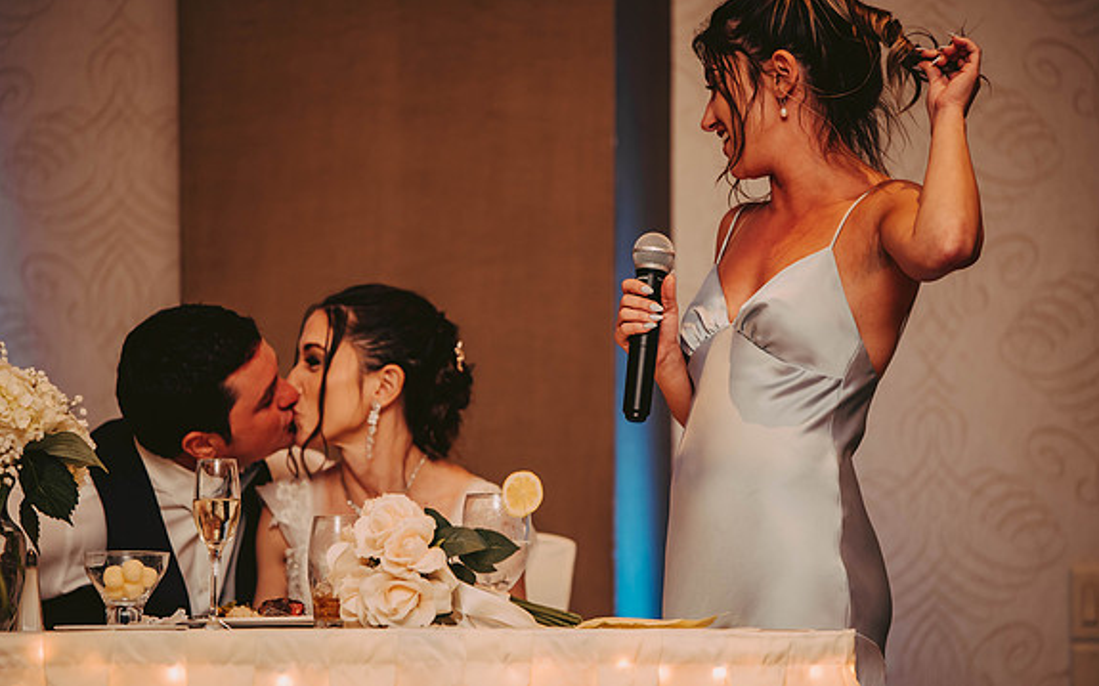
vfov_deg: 7.3
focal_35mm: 180
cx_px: 547
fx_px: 5390
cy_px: 366
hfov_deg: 11.6
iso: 800
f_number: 2.8
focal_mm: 175
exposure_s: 1/60
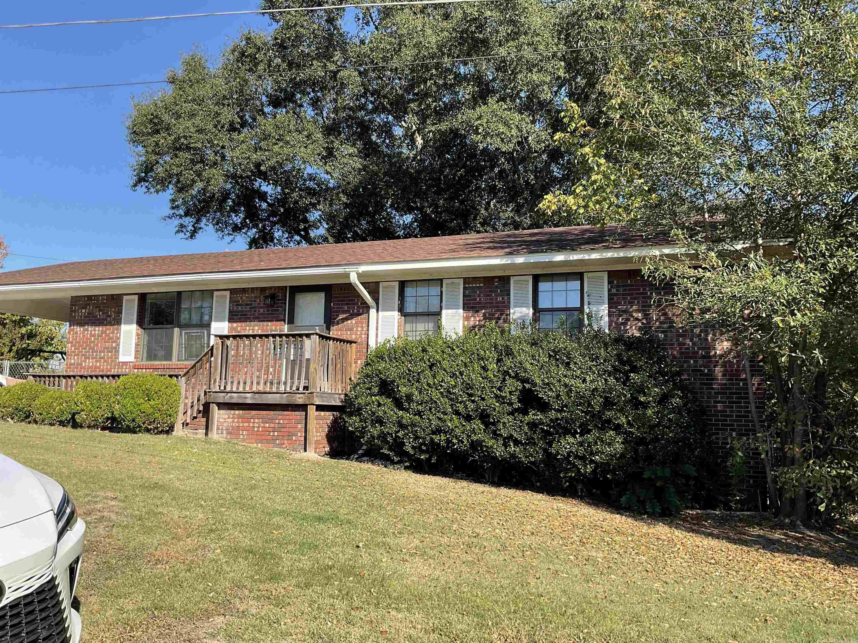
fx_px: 719
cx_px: 429
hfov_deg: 61.7
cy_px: 322
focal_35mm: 29
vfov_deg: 48.2
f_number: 1.8
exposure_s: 1/709
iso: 16
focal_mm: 3
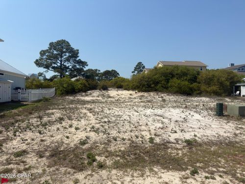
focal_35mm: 24
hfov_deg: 71.6
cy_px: 92
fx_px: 170
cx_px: 122
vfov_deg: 56.8
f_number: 1.78
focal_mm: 6.76
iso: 64
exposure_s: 1/8547
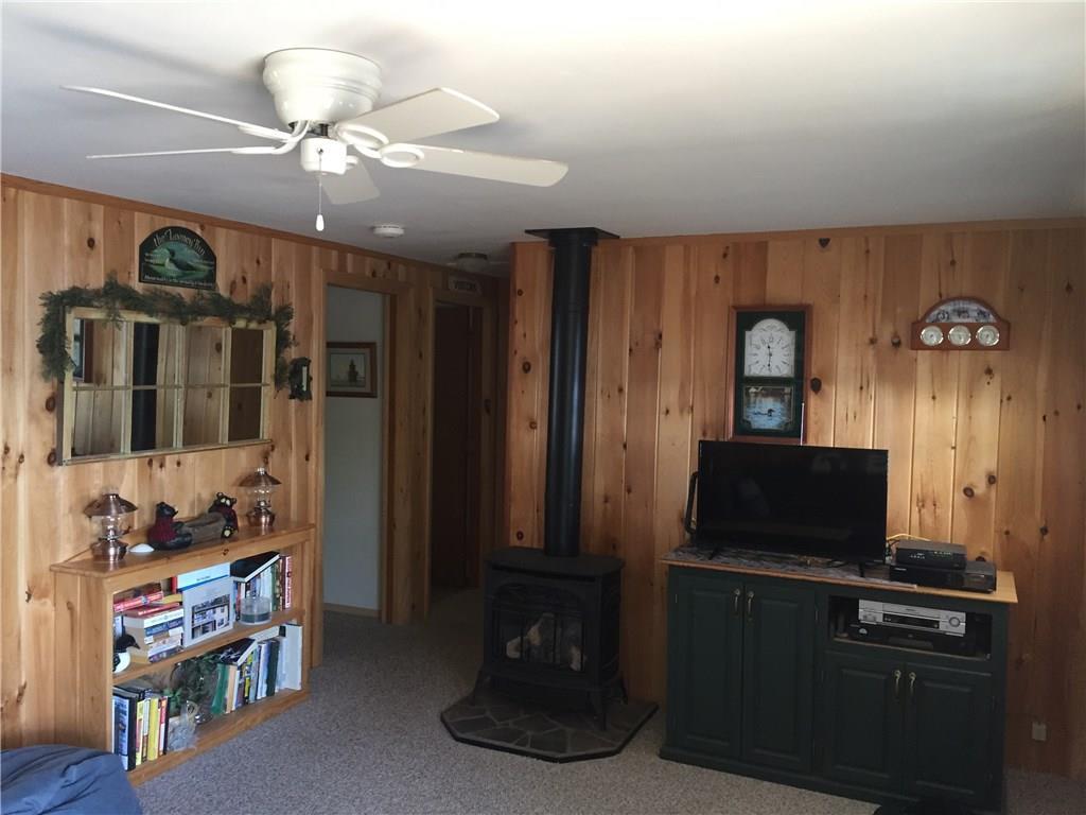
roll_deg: -1.3
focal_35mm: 29
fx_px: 910
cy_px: 408
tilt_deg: -3.9
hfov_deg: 61.7
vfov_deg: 48.2
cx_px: 543
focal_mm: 4.15
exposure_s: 1/30
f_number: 2.2
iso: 100
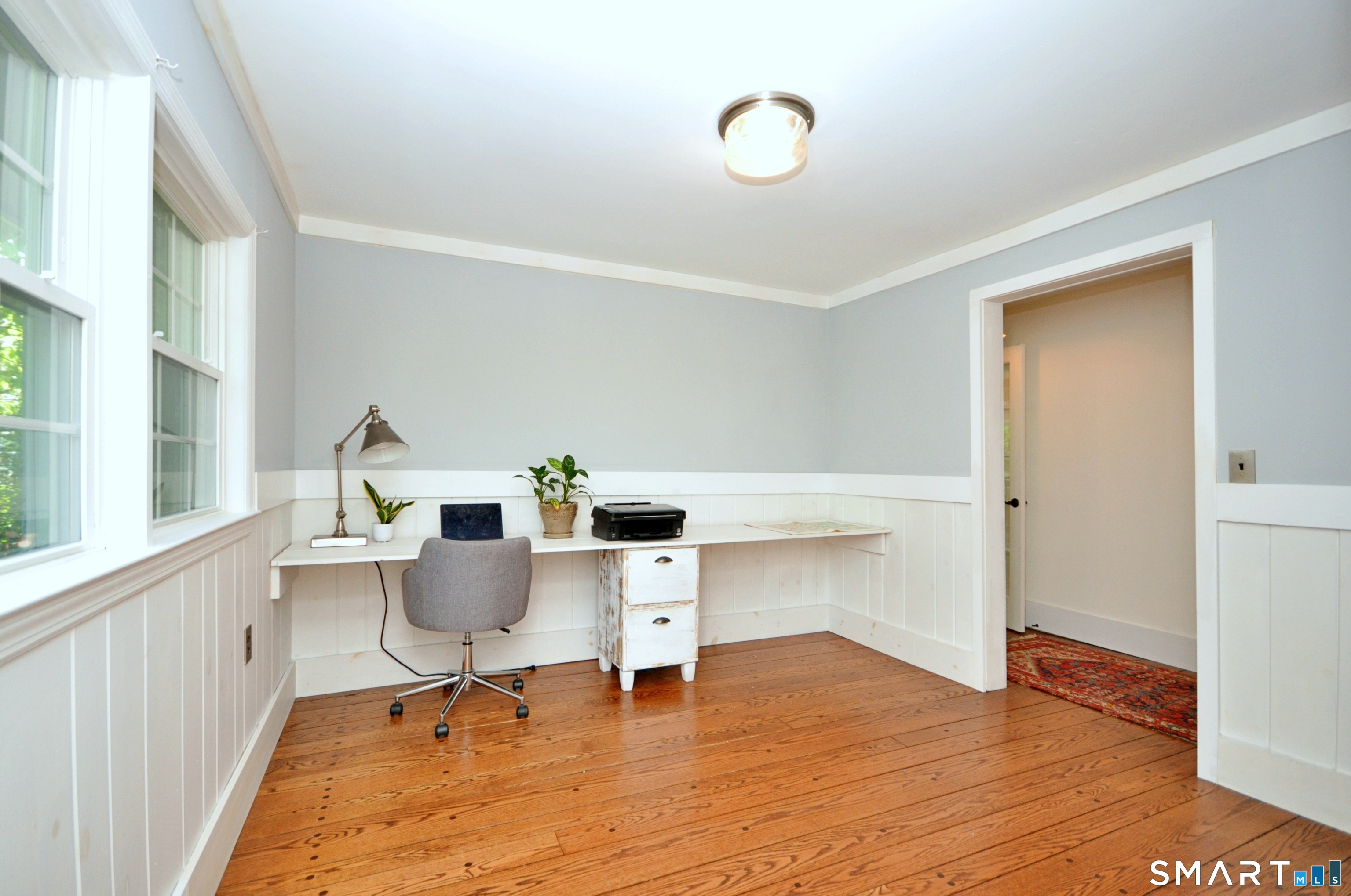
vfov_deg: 77.2
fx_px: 562
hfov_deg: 100.5
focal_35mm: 15
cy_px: 448
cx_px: 676
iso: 800
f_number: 4
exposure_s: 1/60
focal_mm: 10
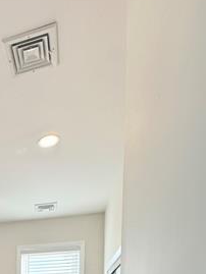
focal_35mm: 40
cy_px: 343
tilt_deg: -2.5
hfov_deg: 30.0
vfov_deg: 35.0
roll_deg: -0.1
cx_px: -50
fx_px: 317
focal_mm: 2.22
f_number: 2.2
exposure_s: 1/168
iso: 40
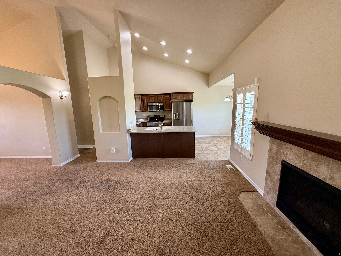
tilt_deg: -8.1
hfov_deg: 102.1
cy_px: 128
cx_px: 170
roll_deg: +1.0
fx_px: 138
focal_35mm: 14
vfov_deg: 85.7
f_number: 2.2
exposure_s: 1/120
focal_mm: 2.22
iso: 200
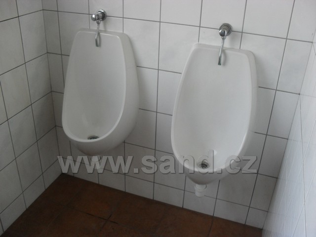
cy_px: 118
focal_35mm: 35
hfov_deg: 52.6
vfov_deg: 40.7
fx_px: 320
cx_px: 158
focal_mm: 6.3
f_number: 3.2
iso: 100
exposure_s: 1/60
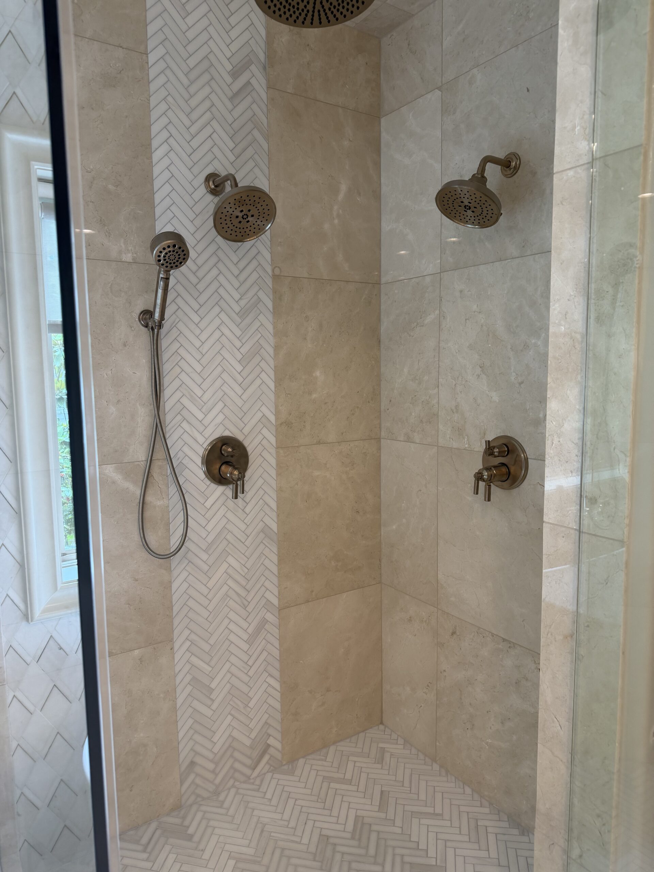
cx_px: 327
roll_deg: +0.9
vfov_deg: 71.6
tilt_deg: -7.5
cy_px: 436
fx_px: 605
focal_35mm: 24
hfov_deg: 56.8
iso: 160
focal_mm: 6.76
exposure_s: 1/60
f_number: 1.78
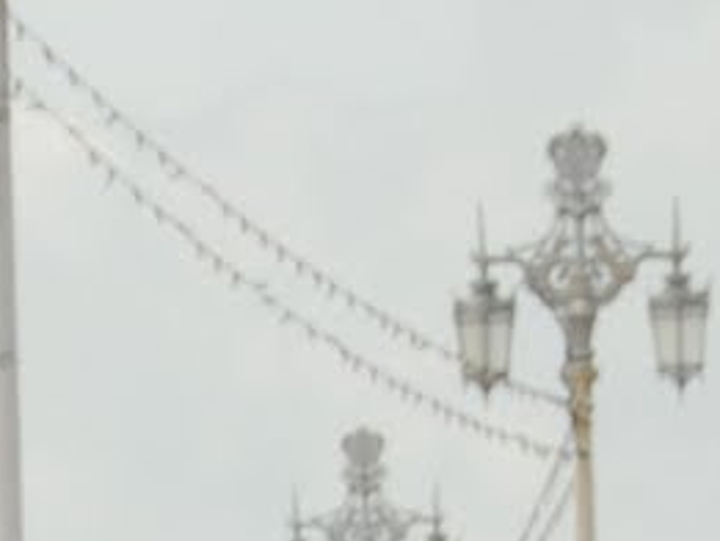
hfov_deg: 4.1
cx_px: 430
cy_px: 1477
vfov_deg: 3.0
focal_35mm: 485
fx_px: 10091
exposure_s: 1/320
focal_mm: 55
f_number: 11
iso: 200
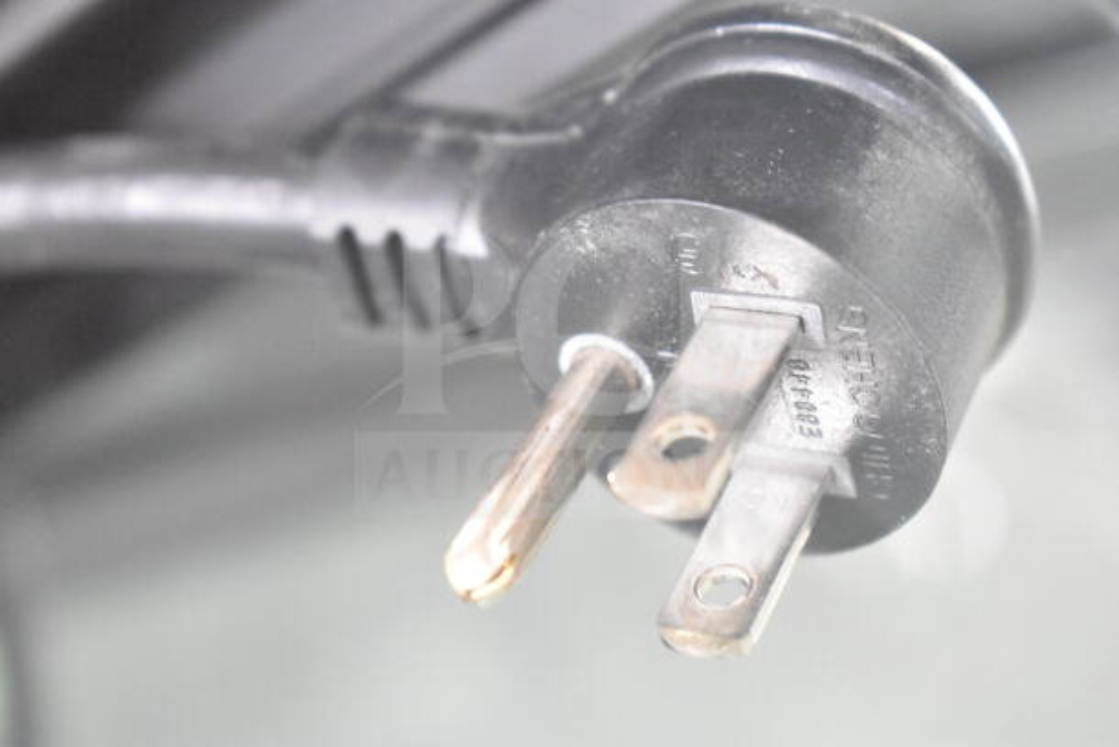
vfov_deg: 16.6
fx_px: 2565
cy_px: 374
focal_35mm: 82
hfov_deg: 24.6
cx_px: 560
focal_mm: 55
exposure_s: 1/100
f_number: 5.6
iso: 10000
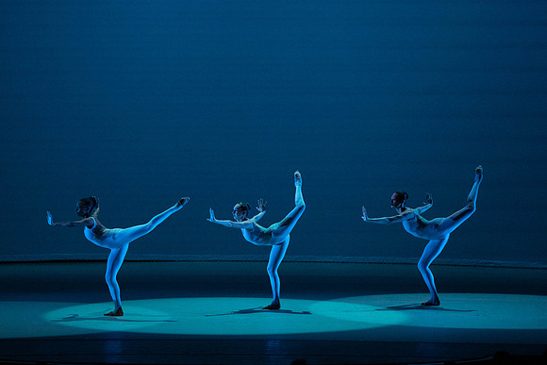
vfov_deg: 7.7
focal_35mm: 179
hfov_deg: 11.5
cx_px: 274
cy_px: 182
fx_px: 2720
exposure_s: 1/400
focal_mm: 179
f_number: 5.6
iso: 16000
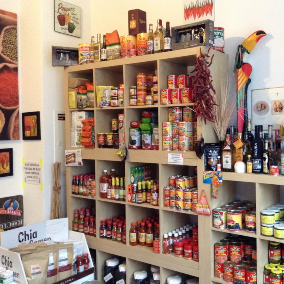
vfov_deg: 41.9
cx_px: 183
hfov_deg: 41.4
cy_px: 140
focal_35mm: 40
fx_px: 371
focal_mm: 3.3
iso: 200
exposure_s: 1/20
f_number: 2.4
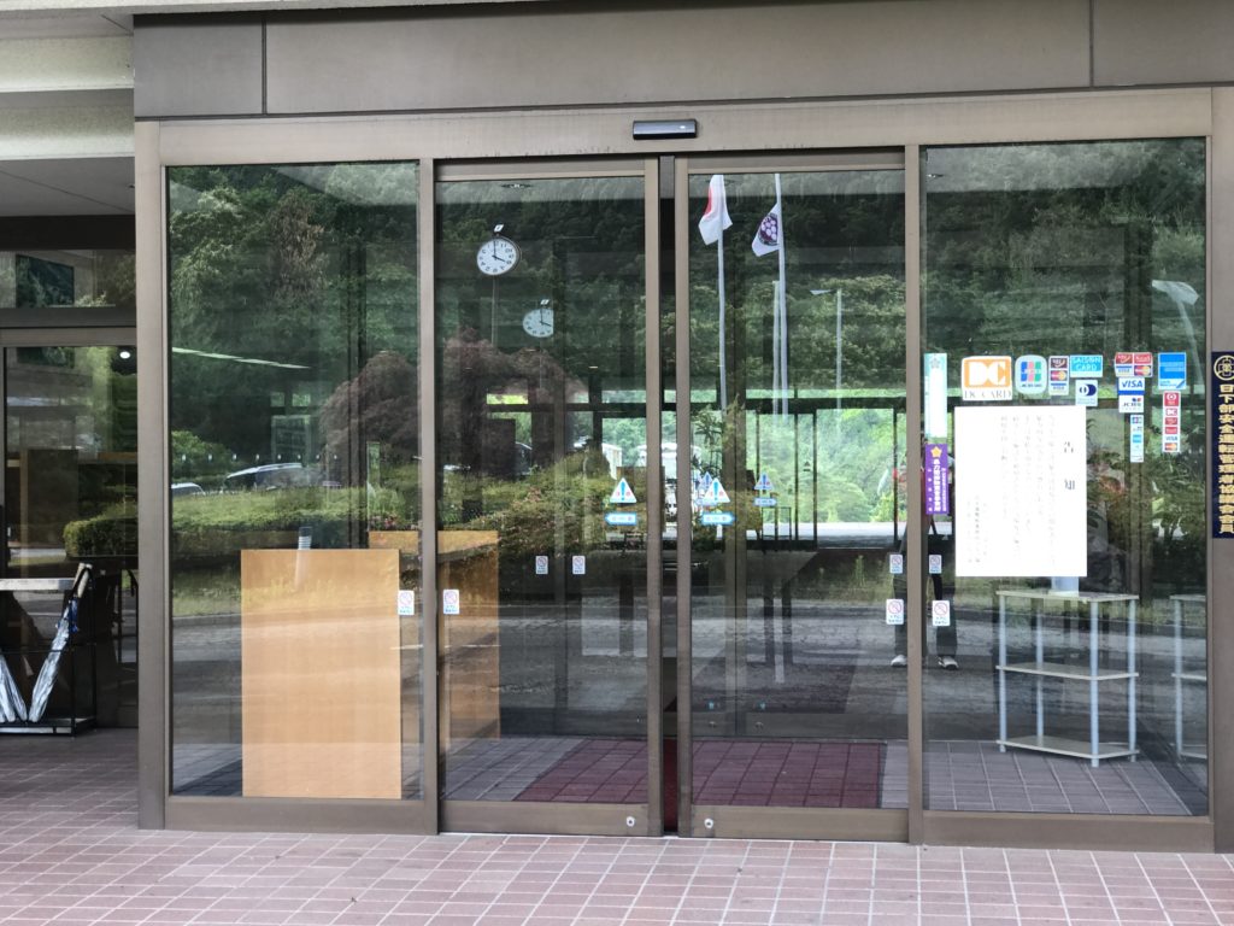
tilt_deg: +0.0
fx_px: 2032
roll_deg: +0.2
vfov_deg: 25.7
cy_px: 463
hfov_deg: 33.8
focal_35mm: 57
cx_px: 617
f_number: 2.8
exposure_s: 1/50
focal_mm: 6.6
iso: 25
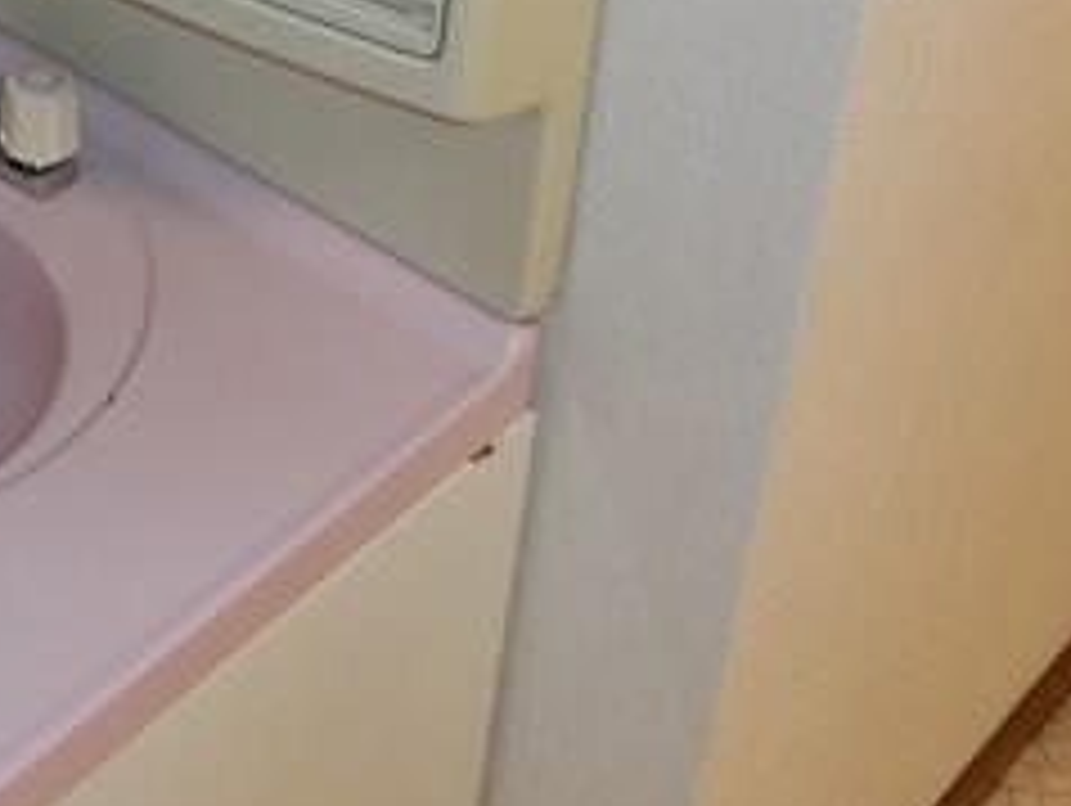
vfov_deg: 18.7
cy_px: -250
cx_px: -169
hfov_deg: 24.5
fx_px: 2261
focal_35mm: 73
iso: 400
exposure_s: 1/60
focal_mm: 4.24
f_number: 3
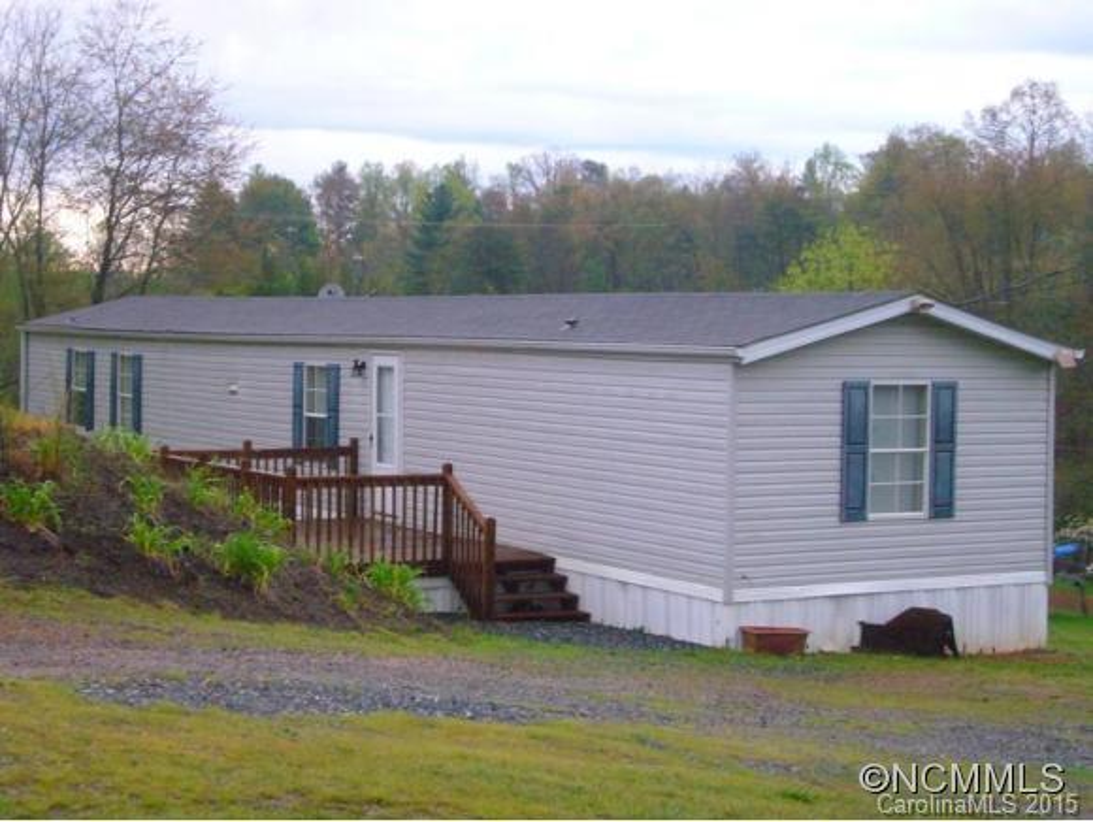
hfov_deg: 28.5
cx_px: 546
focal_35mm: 68
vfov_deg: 21.6
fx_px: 2149
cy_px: 411
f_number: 4.3
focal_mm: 11.2
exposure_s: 1/40
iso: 250
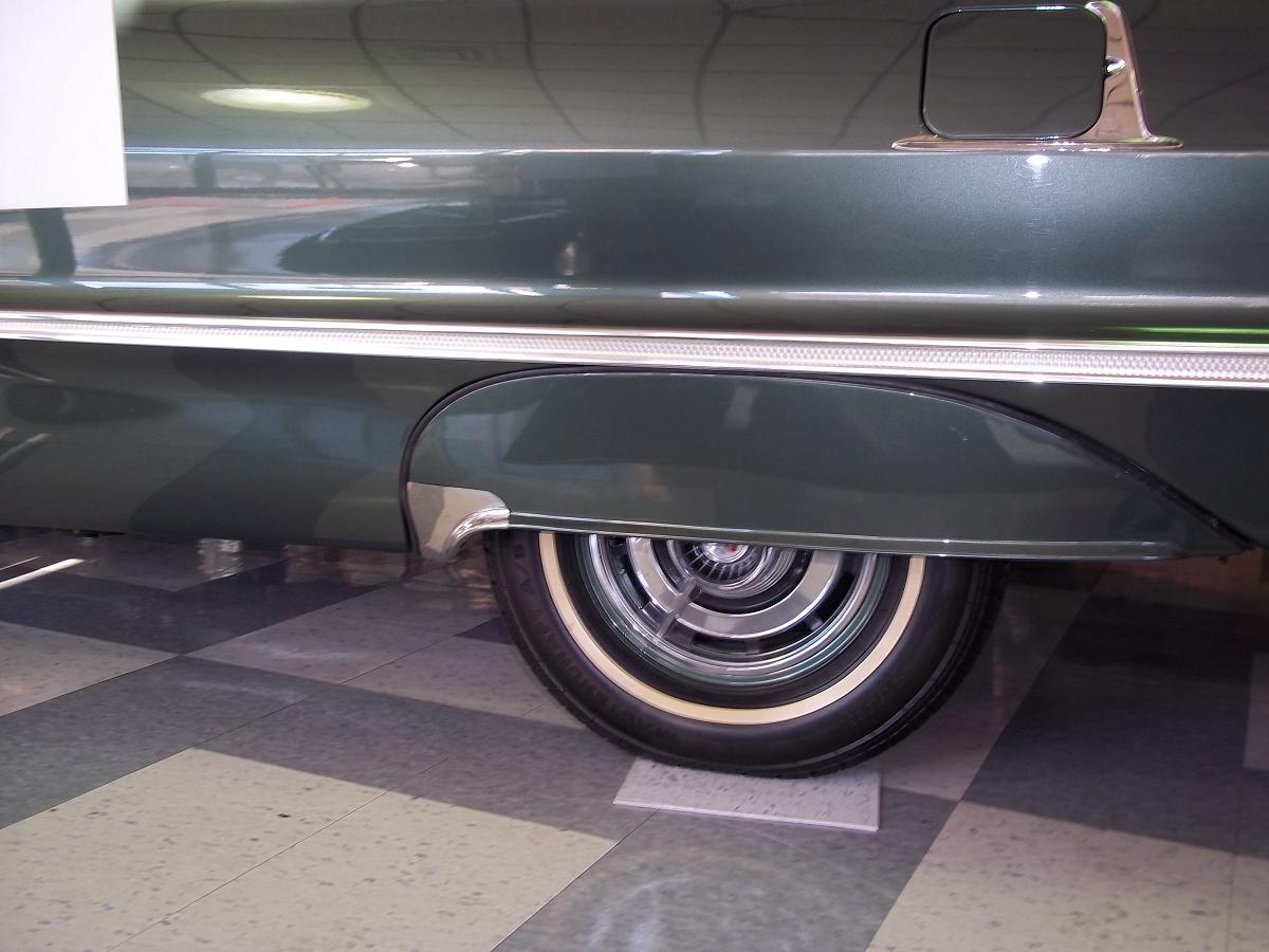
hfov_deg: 51.4
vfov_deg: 39.7
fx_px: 1320
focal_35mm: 36
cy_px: 476
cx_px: 634
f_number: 3.1
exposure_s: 1/30
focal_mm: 6.5
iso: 80
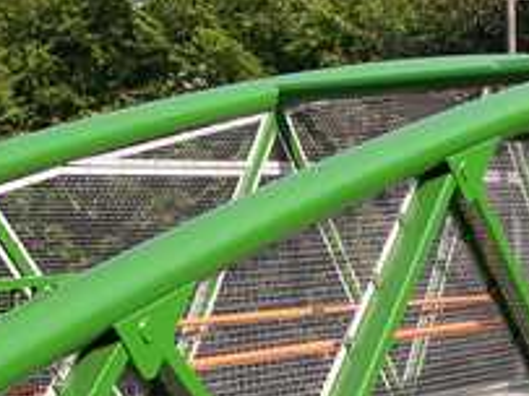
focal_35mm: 138
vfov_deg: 10.6
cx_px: 383
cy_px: 396
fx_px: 2108
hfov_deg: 14.3
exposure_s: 1/155
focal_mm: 8.9
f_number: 5
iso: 50
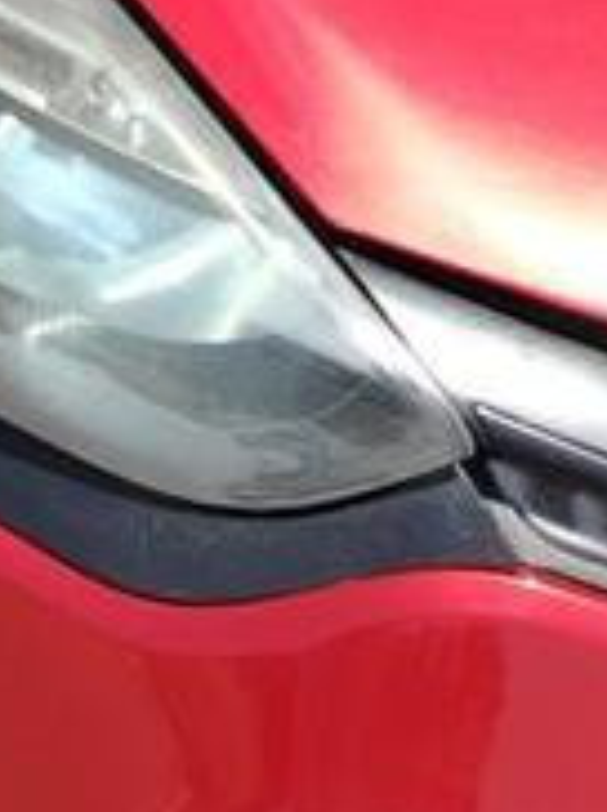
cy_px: -439
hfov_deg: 8.2
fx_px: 4031
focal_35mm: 172
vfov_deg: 11.0
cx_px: -603
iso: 100
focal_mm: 5.25
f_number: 1.75
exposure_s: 1/723
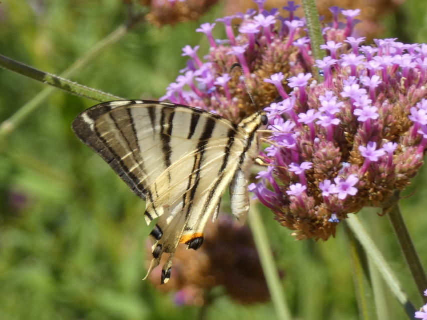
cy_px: 160
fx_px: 5428
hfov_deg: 4.5
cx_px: 214
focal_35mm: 440
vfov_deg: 3.4
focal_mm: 78.8
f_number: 5.6
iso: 80
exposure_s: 1/100
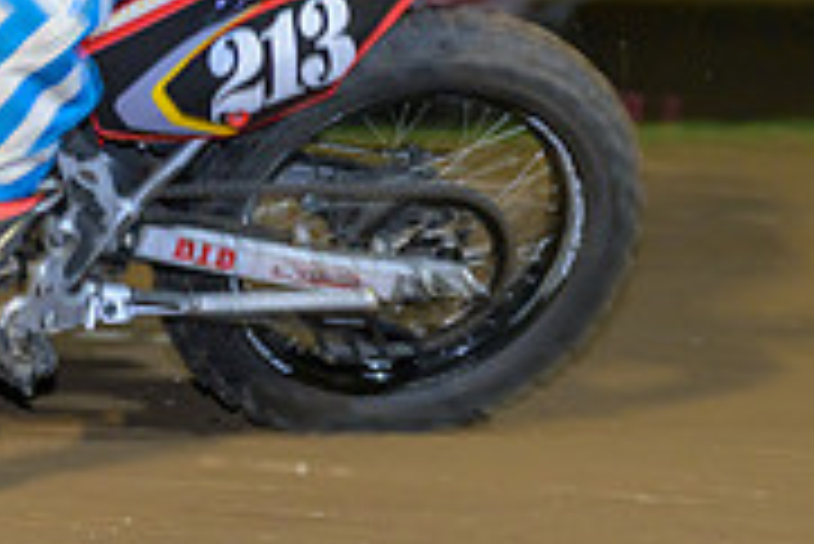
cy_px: -160
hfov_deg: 10.9
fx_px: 4209
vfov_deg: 7.3
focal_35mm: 186
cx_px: -63
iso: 2200
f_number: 2.8
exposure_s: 1/50
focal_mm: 58
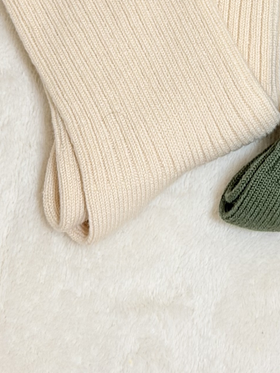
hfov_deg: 9.7
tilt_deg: -69.4
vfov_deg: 12.7
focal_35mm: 151
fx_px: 1629
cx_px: 311
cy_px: -81
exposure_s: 1/48
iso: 250
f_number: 1.78
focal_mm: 6.76
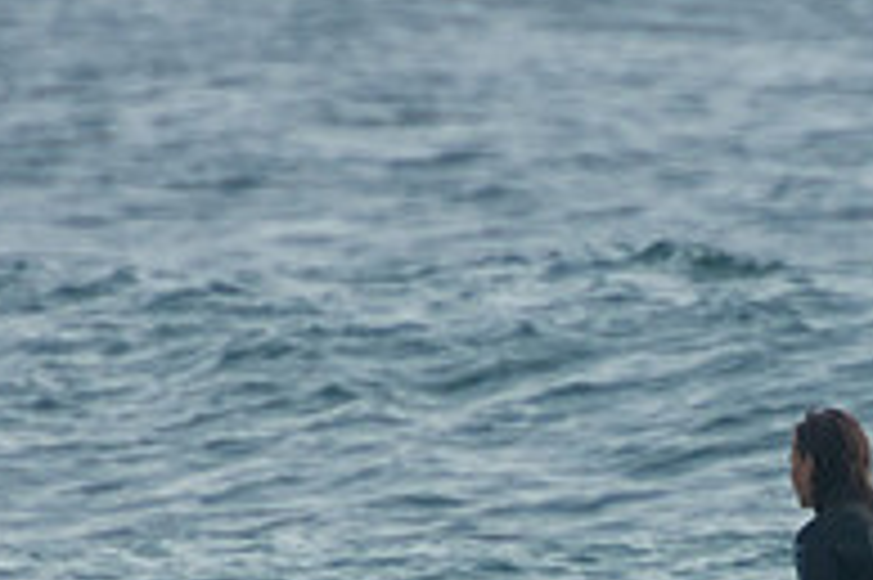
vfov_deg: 0.8
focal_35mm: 1797
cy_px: 731
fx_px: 43539
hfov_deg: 1.1
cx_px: 846
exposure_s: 1/1000
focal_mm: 400
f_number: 5.6
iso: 400
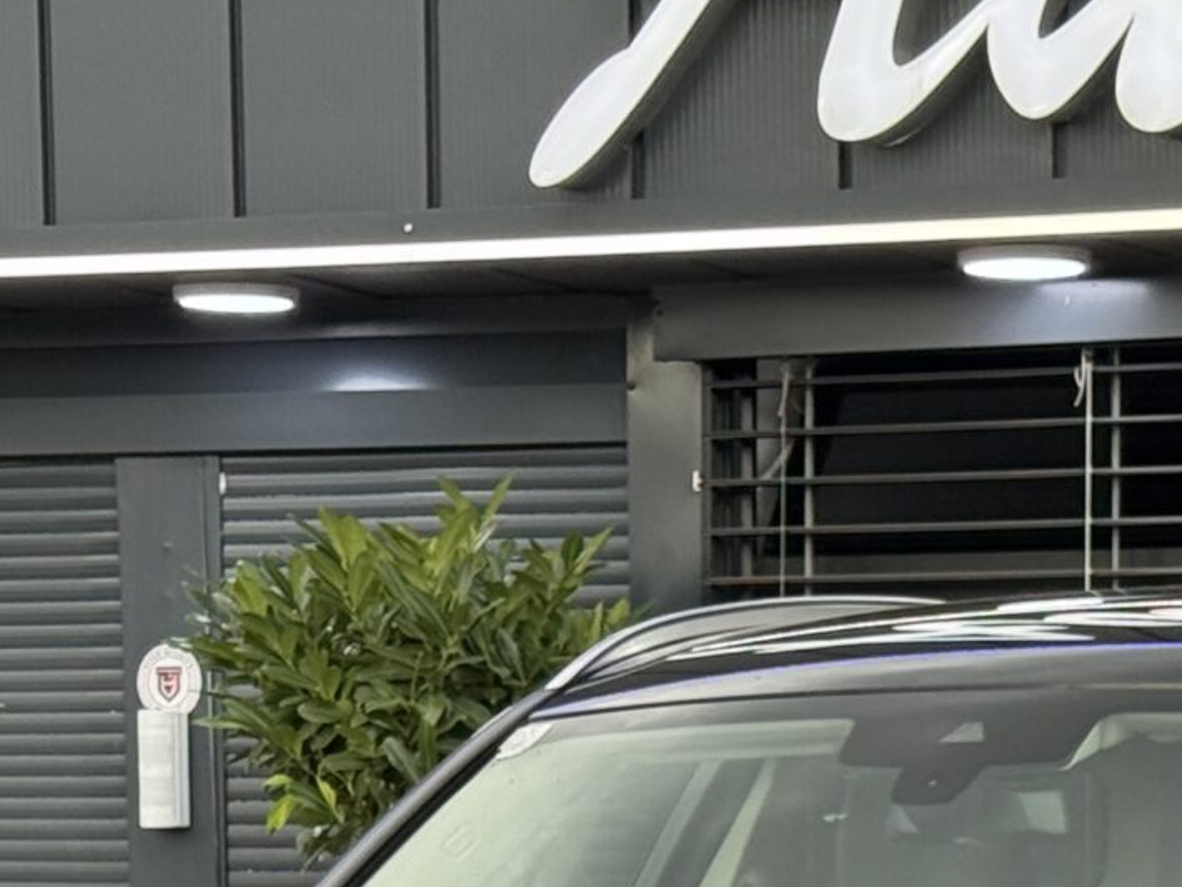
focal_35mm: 173
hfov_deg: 11.4
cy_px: 1395
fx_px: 5909
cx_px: 879
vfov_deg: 8.4
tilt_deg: -4.1
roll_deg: +0.2
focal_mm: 6.76
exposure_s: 1/155
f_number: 1.78
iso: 200
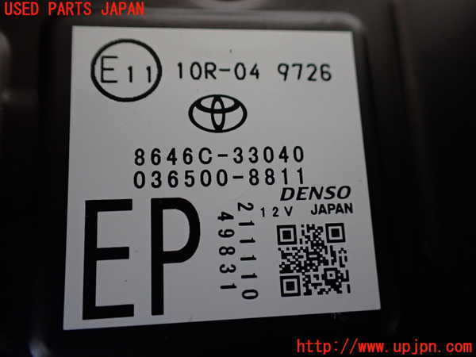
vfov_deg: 46.8
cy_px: 178
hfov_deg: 60.0
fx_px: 413
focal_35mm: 30
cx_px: 238
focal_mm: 5.4
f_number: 2.3
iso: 400
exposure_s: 1/125
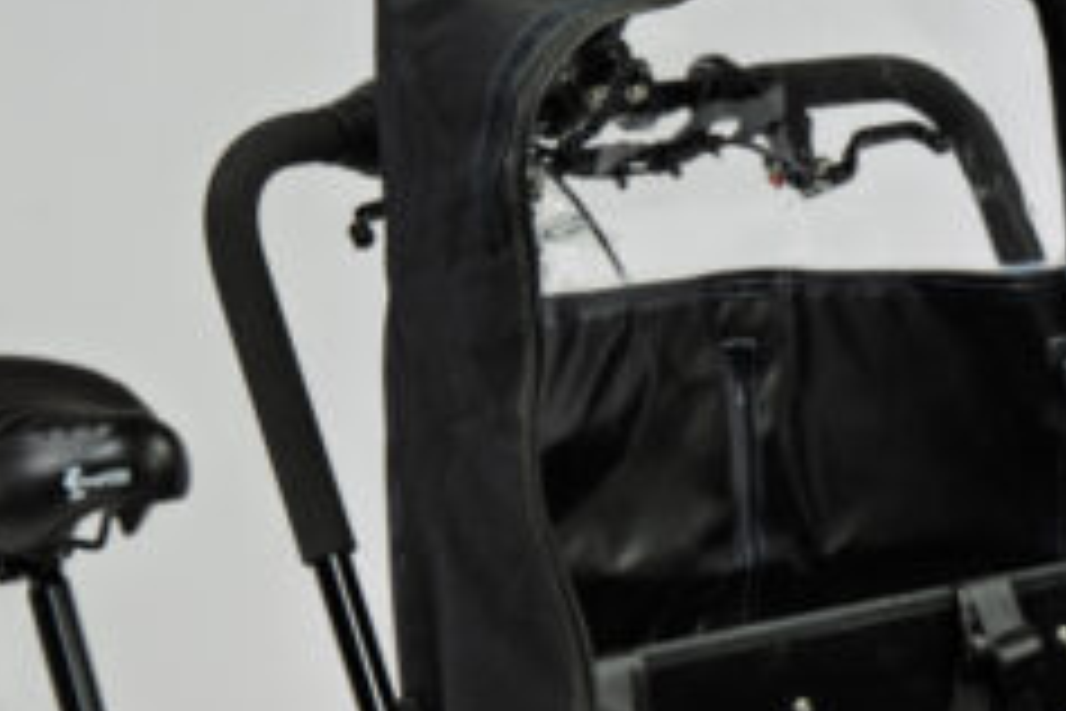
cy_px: 374
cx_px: 1327
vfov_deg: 6.6
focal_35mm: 208
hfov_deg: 9.7
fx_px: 6159
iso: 50
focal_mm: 82
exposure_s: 1/200
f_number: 9
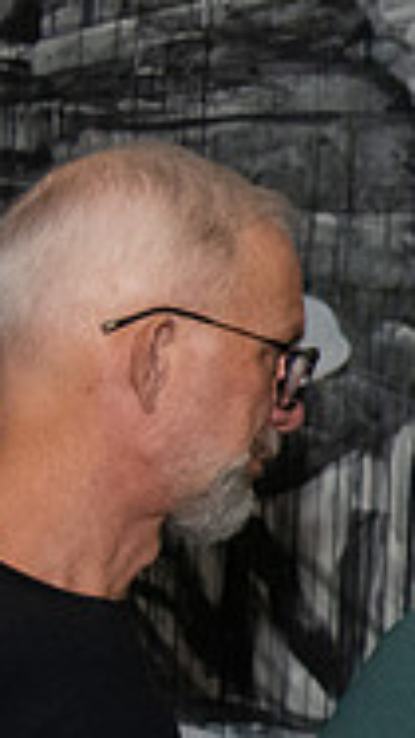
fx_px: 4192
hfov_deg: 5.5
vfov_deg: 10.0
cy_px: 626
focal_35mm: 214
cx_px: 972
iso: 5000
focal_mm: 44
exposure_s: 1/250
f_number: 11
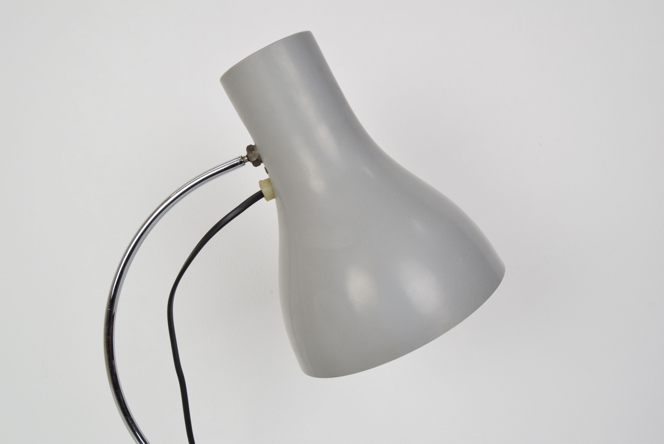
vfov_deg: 38.4
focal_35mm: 34
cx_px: 332
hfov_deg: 55.1
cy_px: 222
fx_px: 637
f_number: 13
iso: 1600
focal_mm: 23
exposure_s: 1/100
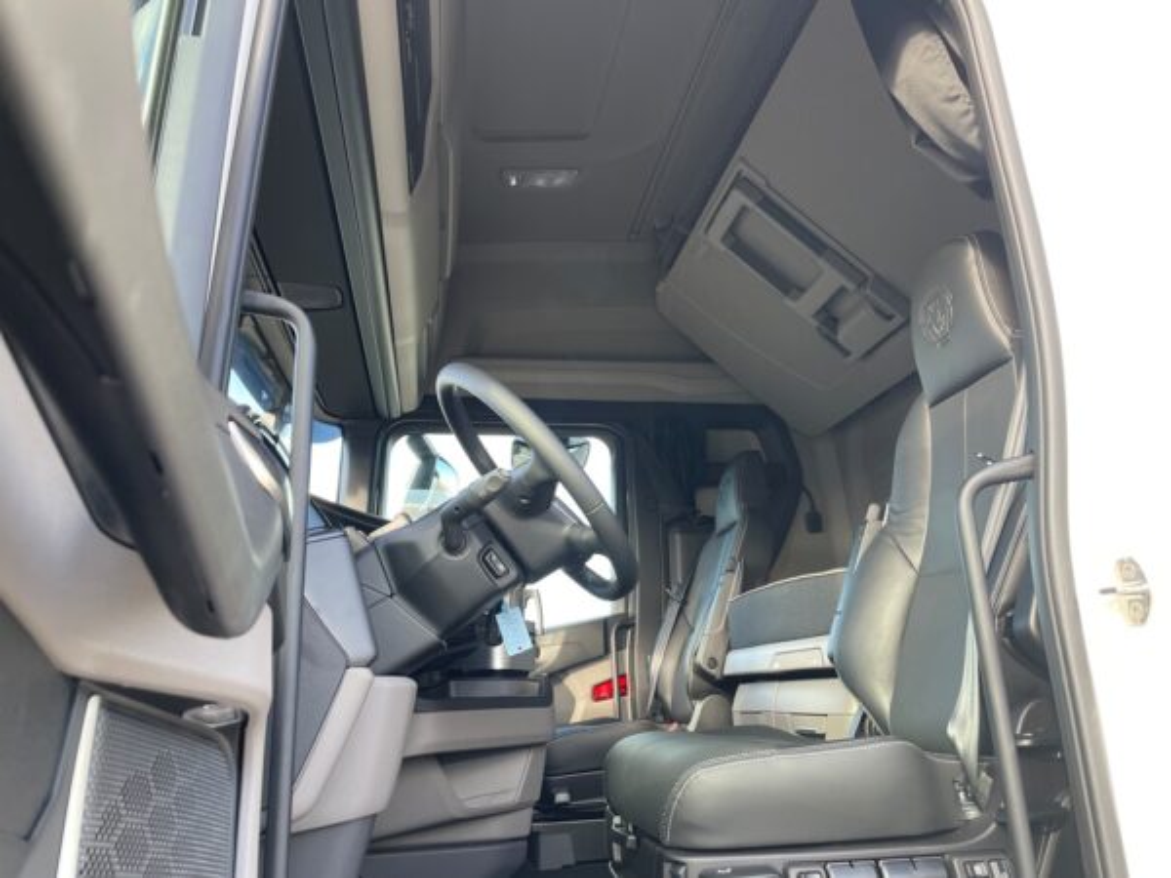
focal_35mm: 26
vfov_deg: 53.1
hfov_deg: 67.3
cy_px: 439
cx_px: 586
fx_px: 880
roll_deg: +2.0
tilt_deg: +17.3
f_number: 1.6
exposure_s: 1/121
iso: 40
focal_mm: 4.2
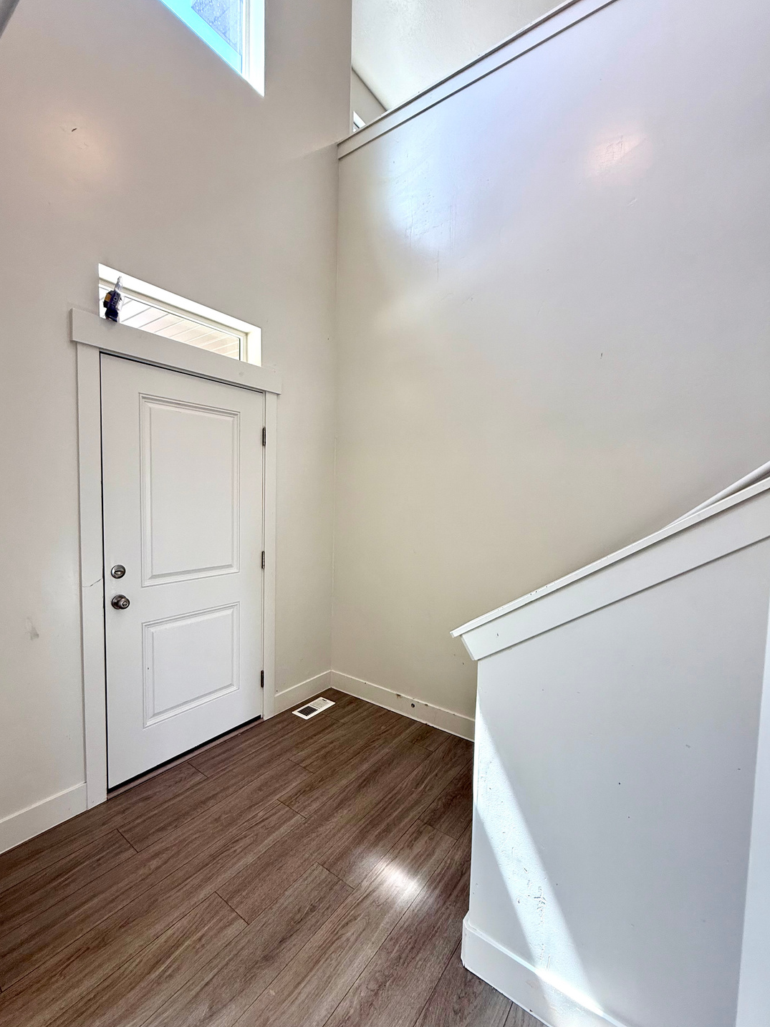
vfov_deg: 98.2
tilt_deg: -3.5
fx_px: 445
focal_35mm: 15
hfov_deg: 81.6
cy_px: 526
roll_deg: -1.5
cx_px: 362
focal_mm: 2.22
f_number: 2.2
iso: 100
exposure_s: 1/120
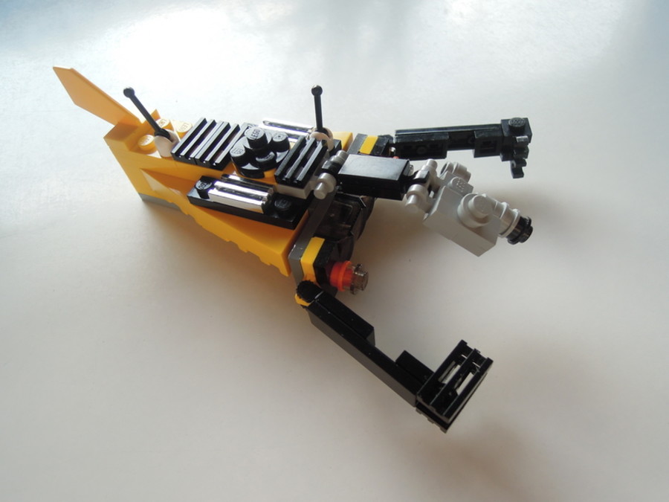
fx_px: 464
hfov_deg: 71.6
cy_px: 251
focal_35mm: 24
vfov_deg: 56.8
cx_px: 334
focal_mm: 4.3
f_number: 2.2
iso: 160
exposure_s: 1/60
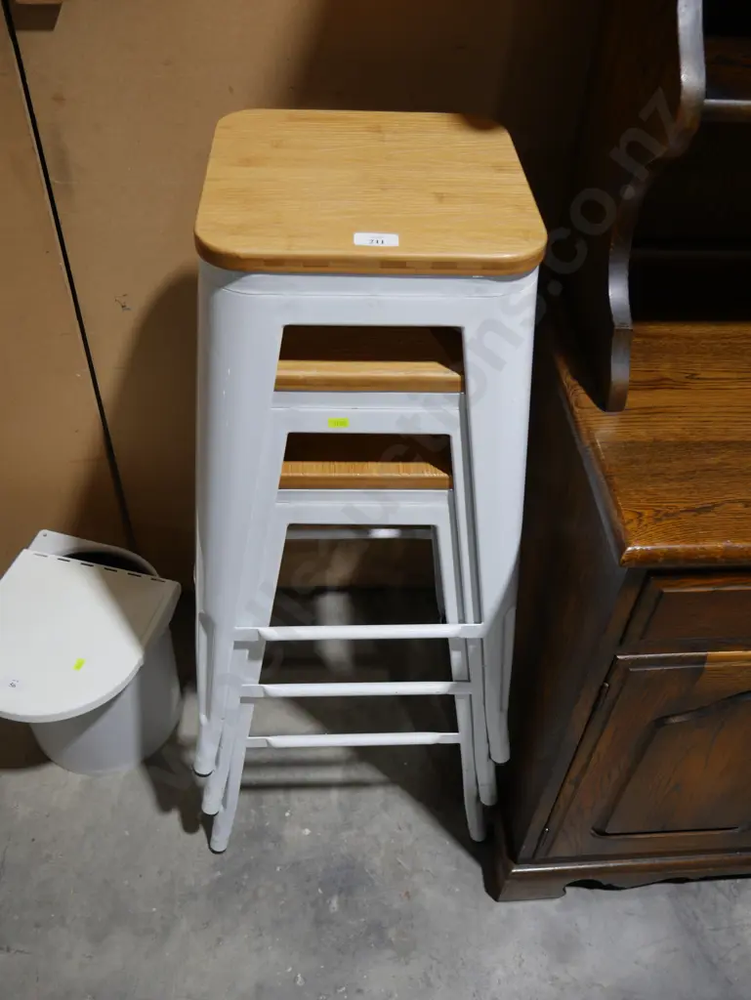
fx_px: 867
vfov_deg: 59.9
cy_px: 500
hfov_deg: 46.8
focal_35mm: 30
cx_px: 376
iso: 200
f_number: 3.6
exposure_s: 1/60
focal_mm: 15
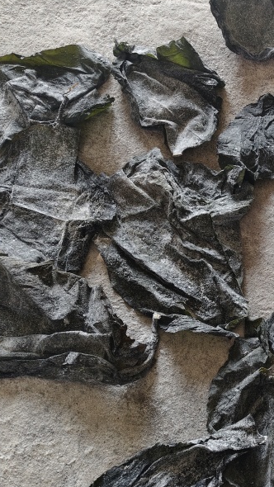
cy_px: 245
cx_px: 305
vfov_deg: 58.0
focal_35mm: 34
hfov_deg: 30.7
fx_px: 439
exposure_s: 1/100
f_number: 1.88
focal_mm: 5.56
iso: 170
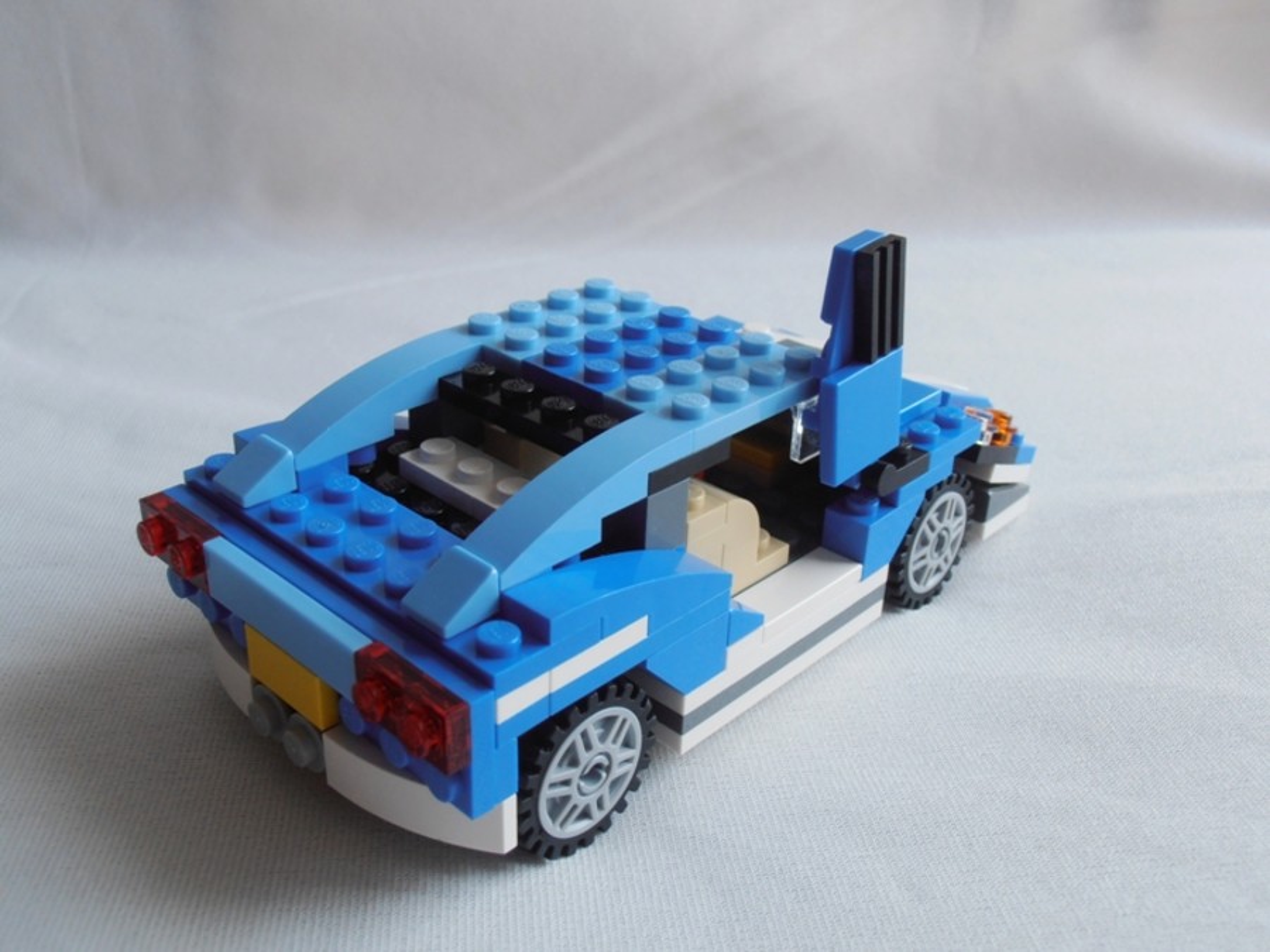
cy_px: 476
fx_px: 1357
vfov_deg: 38.7
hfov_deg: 50.1
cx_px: 635
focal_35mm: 37
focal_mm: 6.61
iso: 80
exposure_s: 1/100
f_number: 3.9
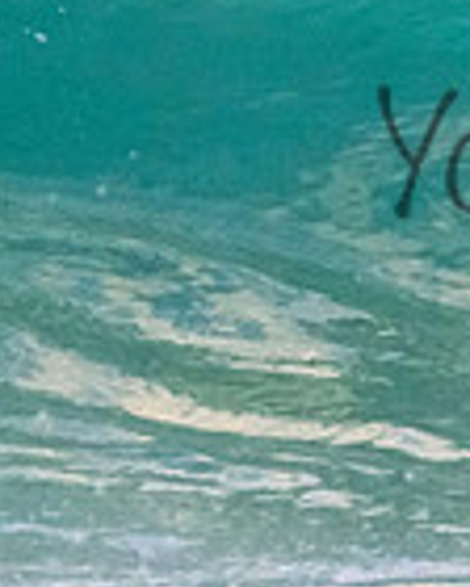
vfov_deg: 0.6
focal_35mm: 3105
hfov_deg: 0.5
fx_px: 53989
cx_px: 810
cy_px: 115
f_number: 11
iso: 8000
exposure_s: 1/1250
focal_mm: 800
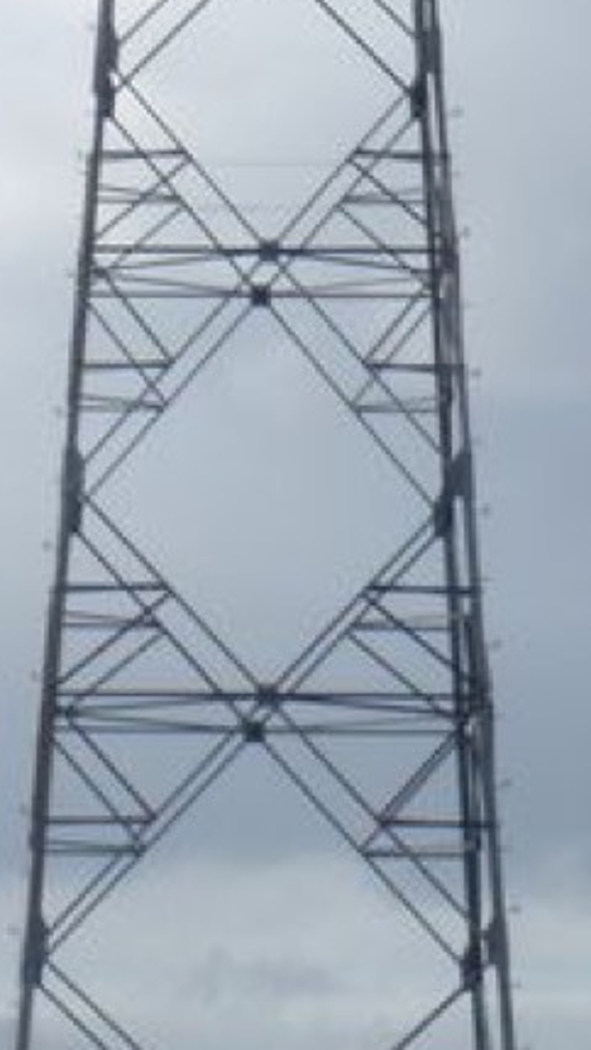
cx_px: -457
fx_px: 10081
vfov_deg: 6.0
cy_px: 857
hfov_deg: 3.3
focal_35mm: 362
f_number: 6.3
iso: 64
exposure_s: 1/320
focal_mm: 18.2
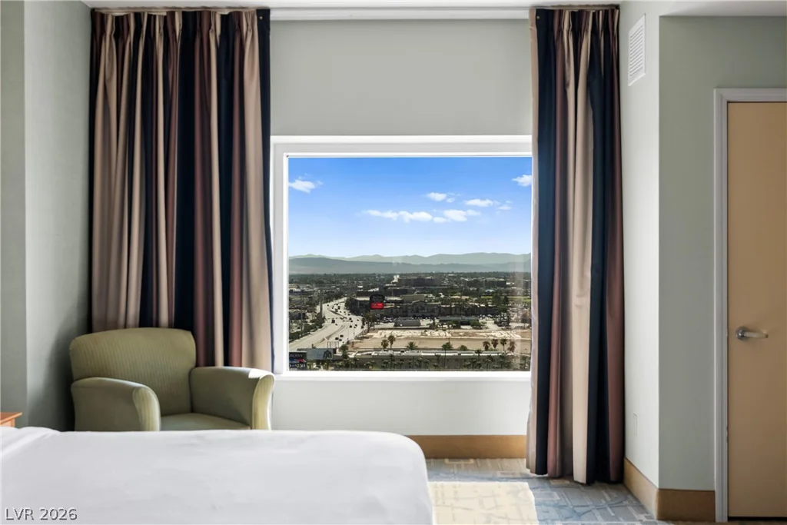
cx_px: 394
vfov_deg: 31.9
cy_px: 262
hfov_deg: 46.4
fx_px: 918
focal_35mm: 42
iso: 400
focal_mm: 28
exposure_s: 1/200
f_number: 3.2
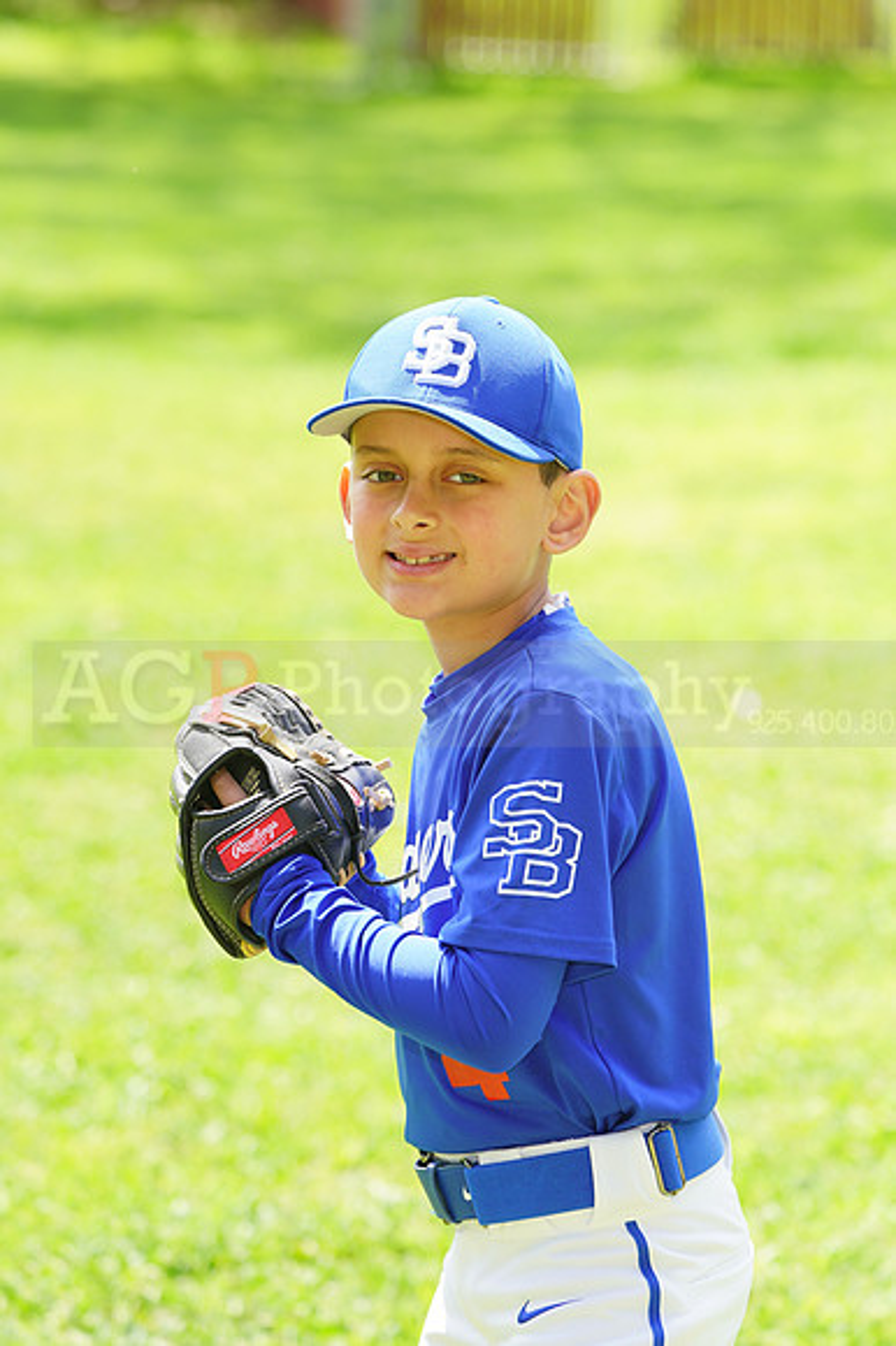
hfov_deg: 6.6
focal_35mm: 209
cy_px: 673
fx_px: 7811
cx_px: 448
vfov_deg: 9.9
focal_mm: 209
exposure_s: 1/200
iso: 200
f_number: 6.3
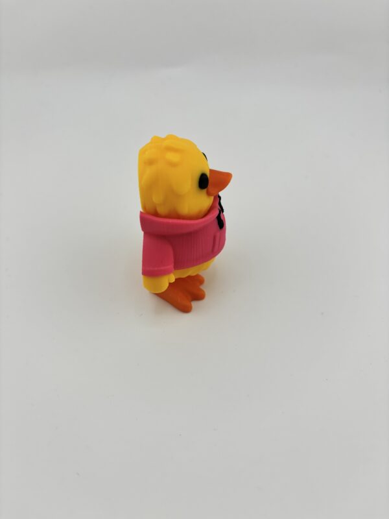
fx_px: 390
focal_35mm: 26
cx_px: 194
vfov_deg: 67.3
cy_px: 260
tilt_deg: -46.6
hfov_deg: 53.1
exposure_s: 1/376
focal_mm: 5.96
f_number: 1.6
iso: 50
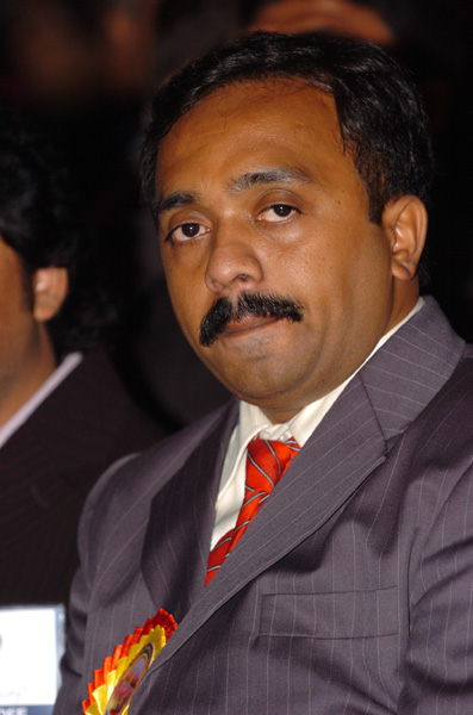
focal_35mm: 300
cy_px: 358
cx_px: 236
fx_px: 5943
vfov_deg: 6.9
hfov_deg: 4.6
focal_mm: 200
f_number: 5.6
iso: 400
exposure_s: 1/30
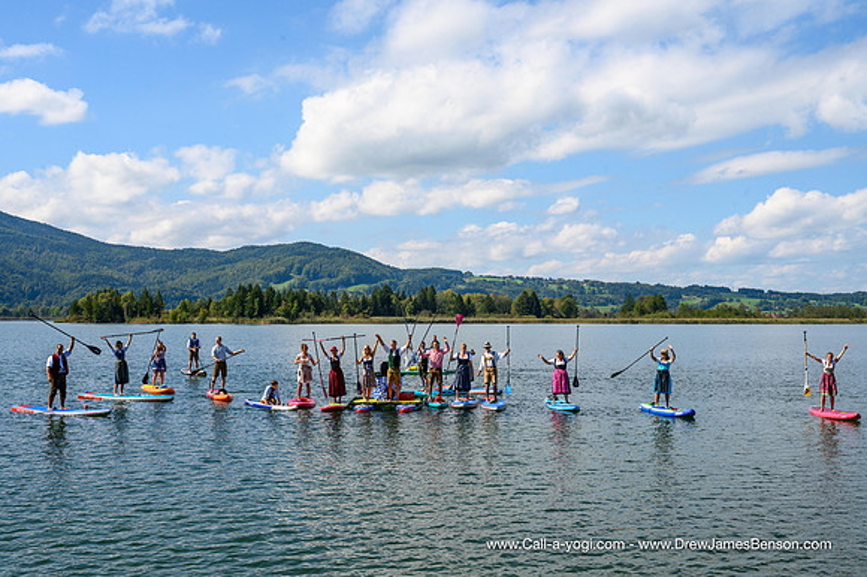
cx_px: 410
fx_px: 1055
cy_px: 277
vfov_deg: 30.6
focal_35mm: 44
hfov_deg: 44.7
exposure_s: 1/500
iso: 200
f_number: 11
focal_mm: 41
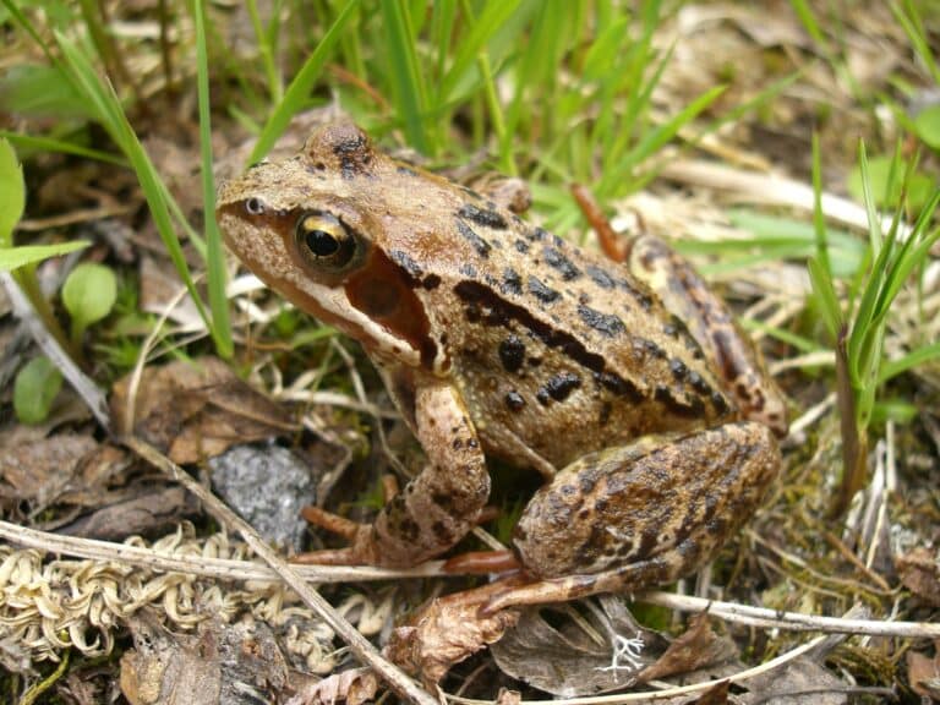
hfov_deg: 49.0
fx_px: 1032
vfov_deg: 37.7
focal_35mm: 38
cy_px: 352
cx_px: 470
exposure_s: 1/160
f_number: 3.1
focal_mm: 6.3
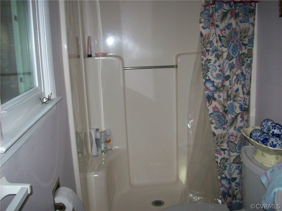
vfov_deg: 39.6
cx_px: 141
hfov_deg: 51.4
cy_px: 106
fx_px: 293
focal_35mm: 36
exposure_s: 1/64
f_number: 2.7
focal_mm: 6
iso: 200
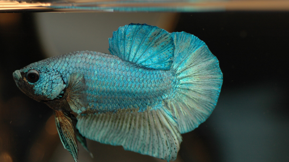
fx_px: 851
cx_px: 138
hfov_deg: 19.3
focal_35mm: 111
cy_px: 88
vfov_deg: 10.9
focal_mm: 60
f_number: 3.3
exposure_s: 1/60
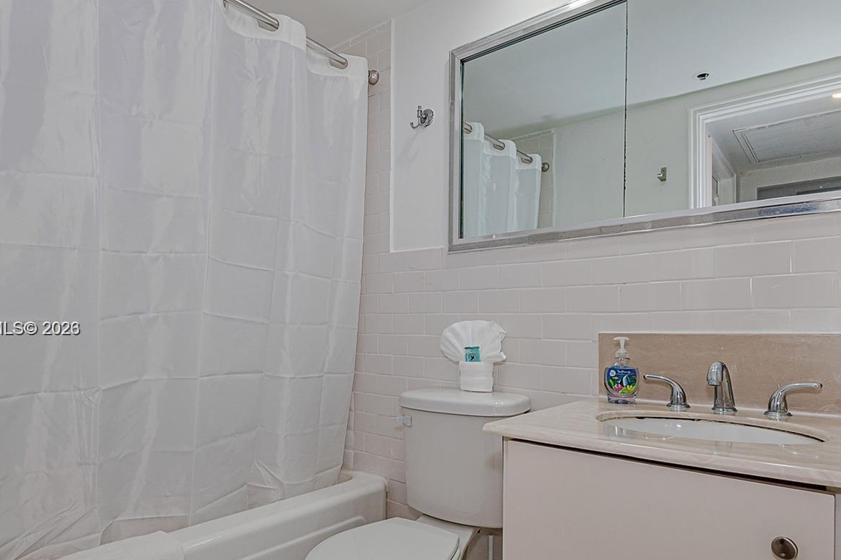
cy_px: 329
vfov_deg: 56.8
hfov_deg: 78.6
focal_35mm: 22
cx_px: 433
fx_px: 514
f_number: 8
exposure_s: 1/50
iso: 800
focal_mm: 16
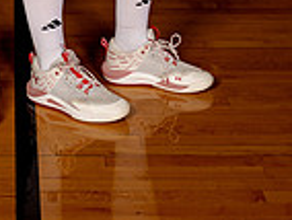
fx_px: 1234
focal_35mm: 146
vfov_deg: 9.4
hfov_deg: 13.4
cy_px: -241
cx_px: 29
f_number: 5.6
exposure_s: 1/250
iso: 100
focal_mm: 48
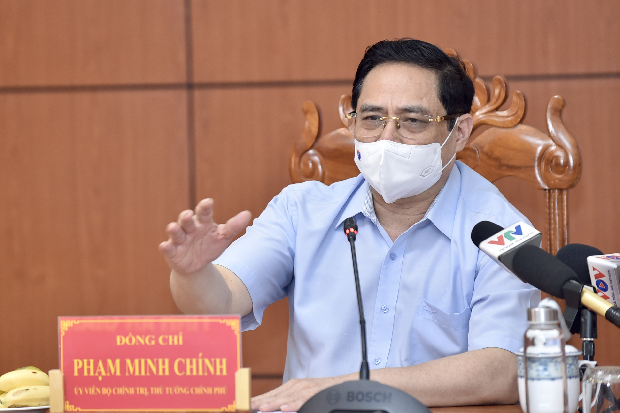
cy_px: 206
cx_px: 310
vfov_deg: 6.9
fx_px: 3444
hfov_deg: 10.3
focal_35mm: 200
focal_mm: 200
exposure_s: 1/160
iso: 1600
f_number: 3.2
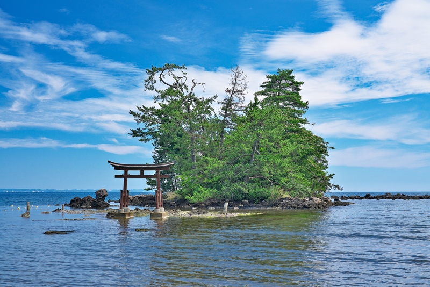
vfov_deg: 26.0
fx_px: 621
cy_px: 144
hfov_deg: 38.2
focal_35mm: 52
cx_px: 215
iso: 200
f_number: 11
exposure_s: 1/80
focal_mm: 52
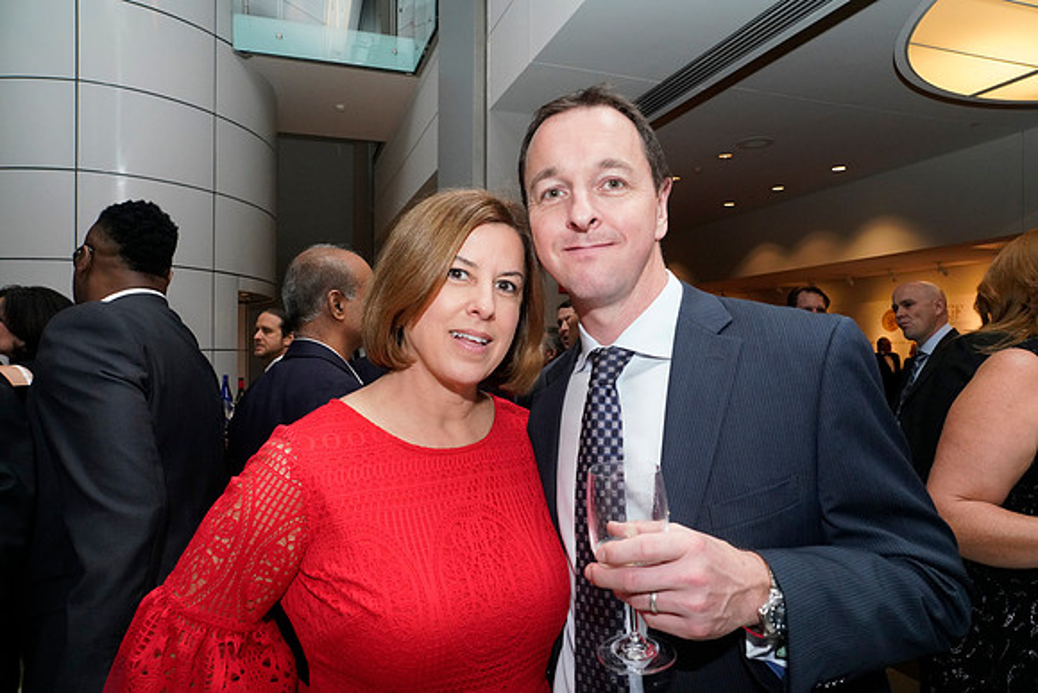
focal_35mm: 24
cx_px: 519
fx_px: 692
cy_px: 346
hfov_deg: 73.7
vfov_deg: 53.2
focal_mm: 24
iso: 5000
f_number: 8
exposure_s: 1/125
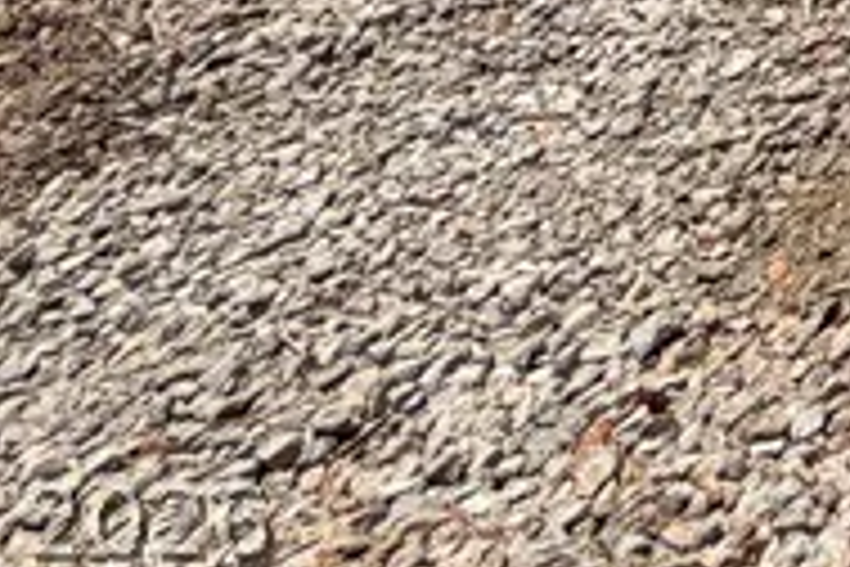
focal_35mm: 79
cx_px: 2082
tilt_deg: +11.1
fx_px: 1865
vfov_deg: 11.1
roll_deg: -0.3
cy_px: -1134
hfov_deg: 14.7
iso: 20
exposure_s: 1/1211
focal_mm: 2.22
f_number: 2.2
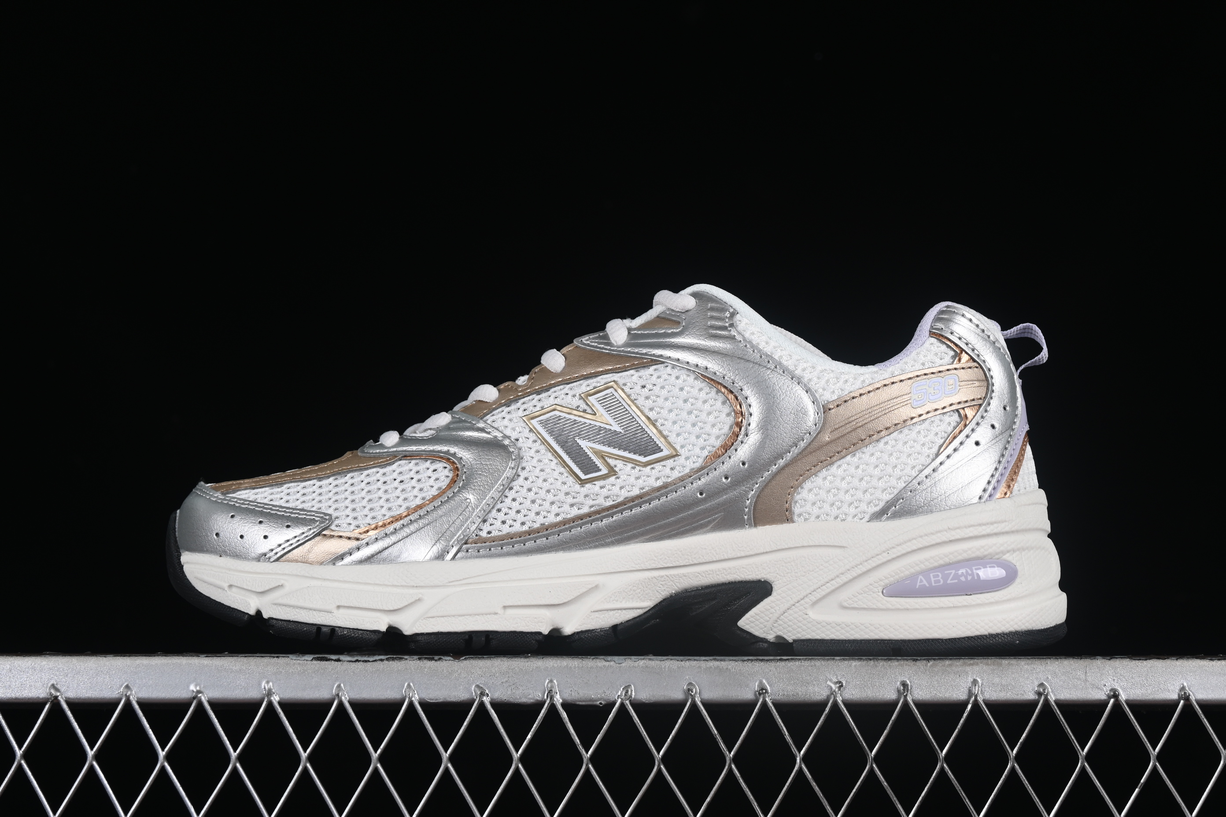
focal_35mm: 75
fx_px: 2554
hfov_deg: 27.0
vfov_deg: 18.2
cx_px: 613
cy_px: 408
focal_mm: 50
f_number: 8
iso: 160
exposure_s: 1/80
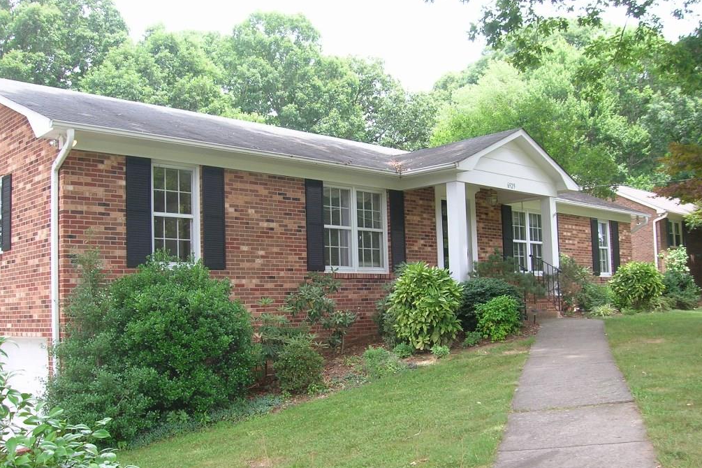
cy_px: 264
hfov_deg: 53.1
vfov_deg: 36.8
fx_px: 702
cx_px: 351
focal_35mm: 36
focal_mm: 5.7
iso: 50
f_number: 4.9
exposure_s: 1/50.4
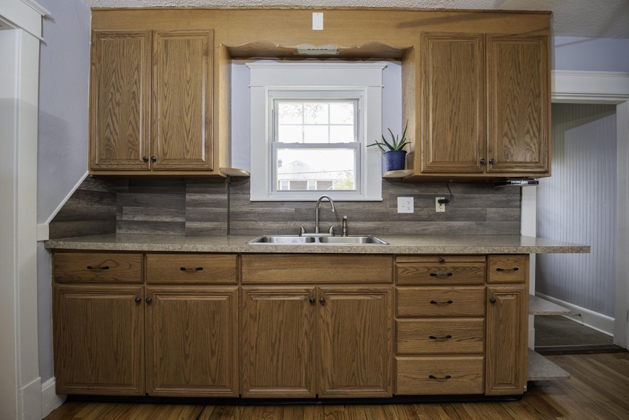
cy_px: 210
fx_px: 297
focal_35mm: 17
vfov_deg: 70.5
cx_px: 314
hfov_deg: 93.2
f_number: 4.5
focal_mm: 17
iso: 200
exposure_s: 1/50
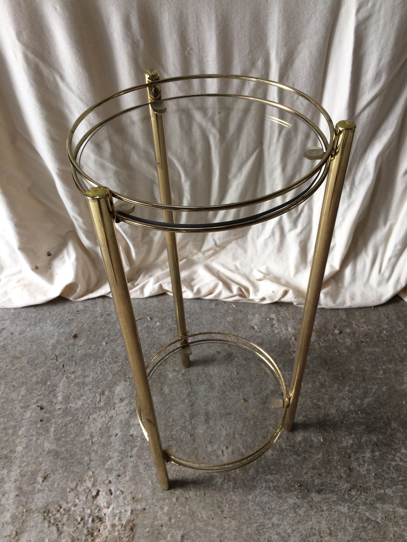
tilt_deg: -46.7
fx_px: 455
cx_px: 204
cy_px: 271
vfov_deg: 61.7
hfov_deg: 48.2
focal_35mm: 29
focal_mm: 4.15
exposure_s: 1/50
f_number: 2.2
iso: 50
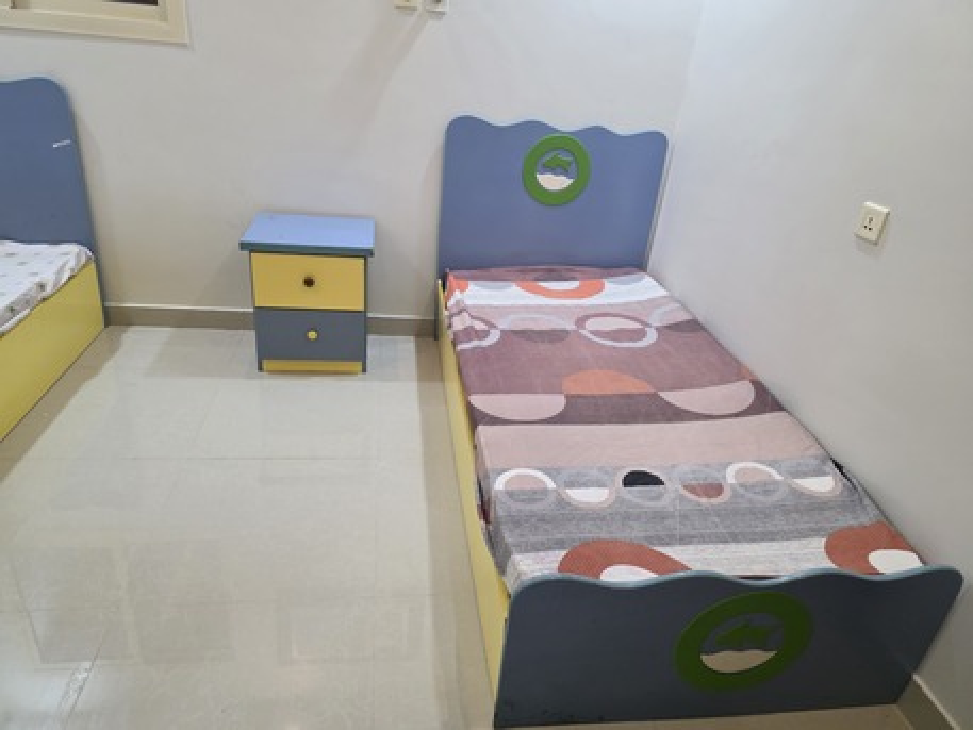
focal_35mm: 23
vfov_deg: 58.9
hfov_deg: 73.9
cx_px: 486
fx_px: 647
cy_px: 365
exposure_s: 1/120
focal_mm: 6.3
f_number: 1.7
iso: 800
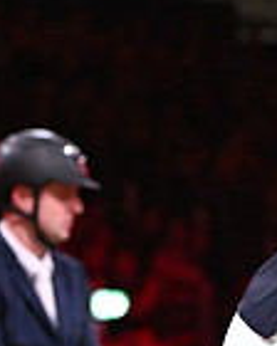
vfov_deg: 3.2
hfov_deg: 2.5
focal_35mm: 604
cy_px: 221
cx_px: 663
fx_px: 6190
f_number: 5.6
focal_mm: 155
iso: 6400
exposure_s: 1/500
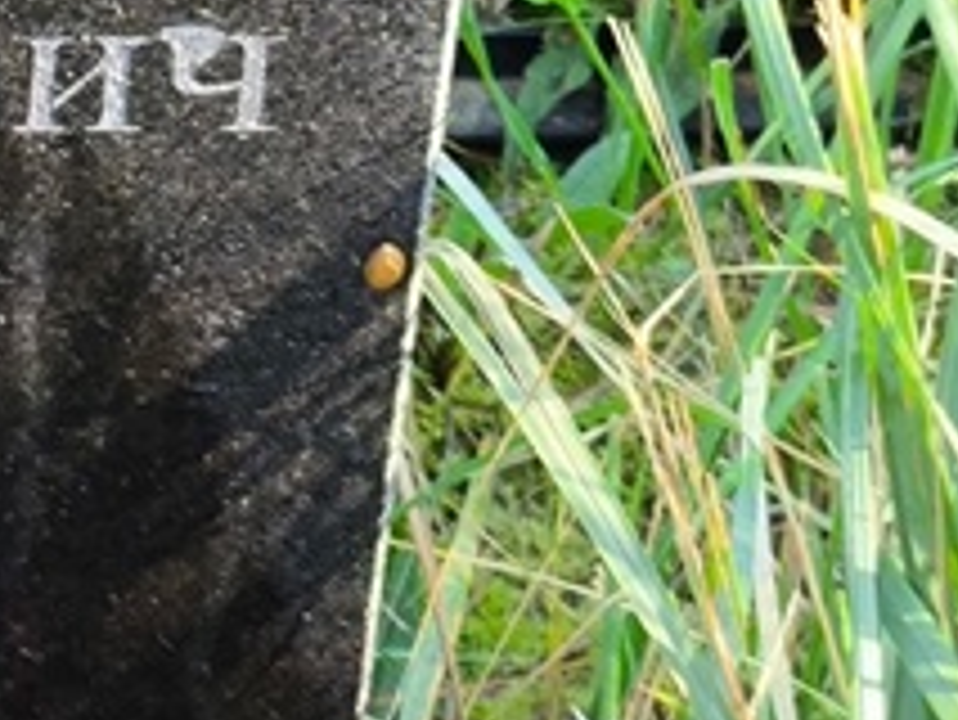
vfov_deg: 7.8
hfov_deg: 10.0
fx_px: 5206
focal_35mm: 188
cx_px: -744
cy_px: -108
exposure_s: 1/120
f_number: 1.7
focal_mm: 4.71
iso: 80
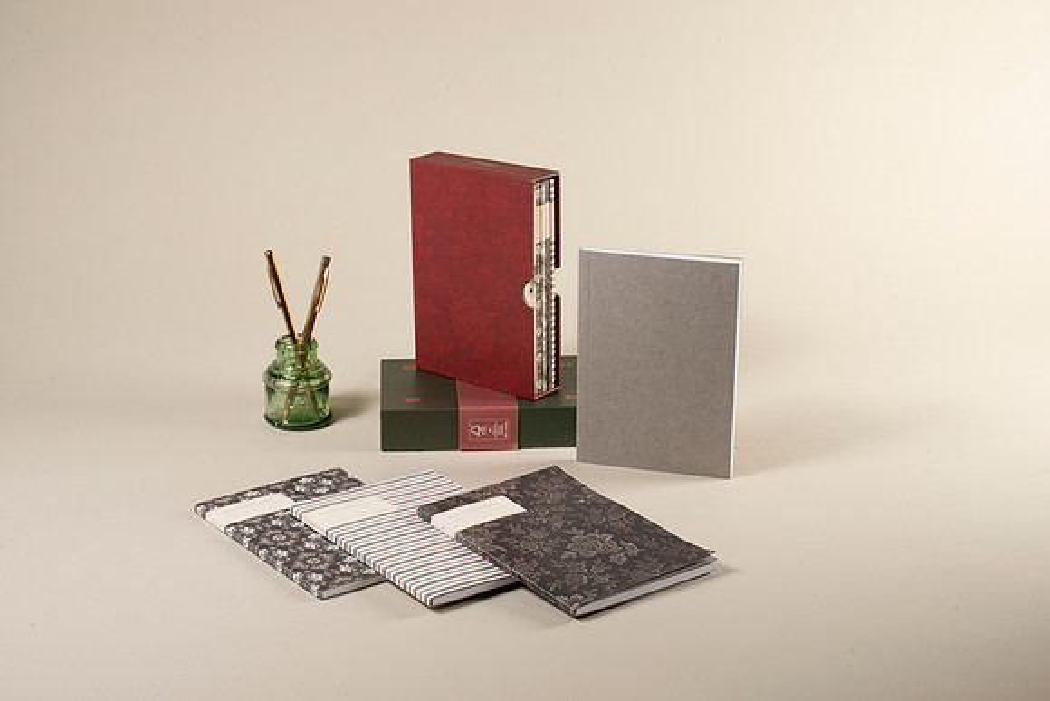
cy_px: 350
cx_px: 525
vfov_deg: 27.0
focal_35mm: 50
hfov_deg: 39.6
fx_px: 1459
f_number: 16
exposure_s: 1/200
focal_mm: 50
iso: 250
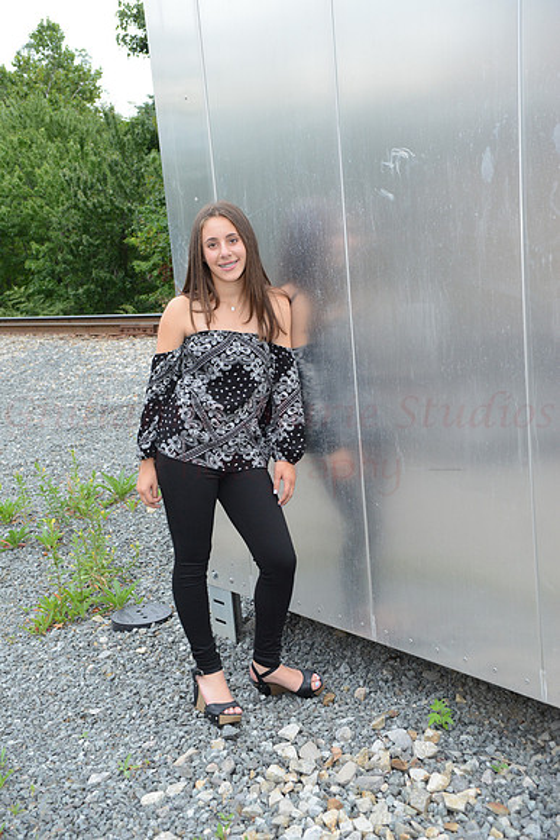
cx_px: 280
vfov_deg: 48.4
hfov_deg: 33.4
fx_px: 933
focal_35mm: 40
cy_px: 420
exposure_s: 1/60
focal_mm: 40
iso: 1600
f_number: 8
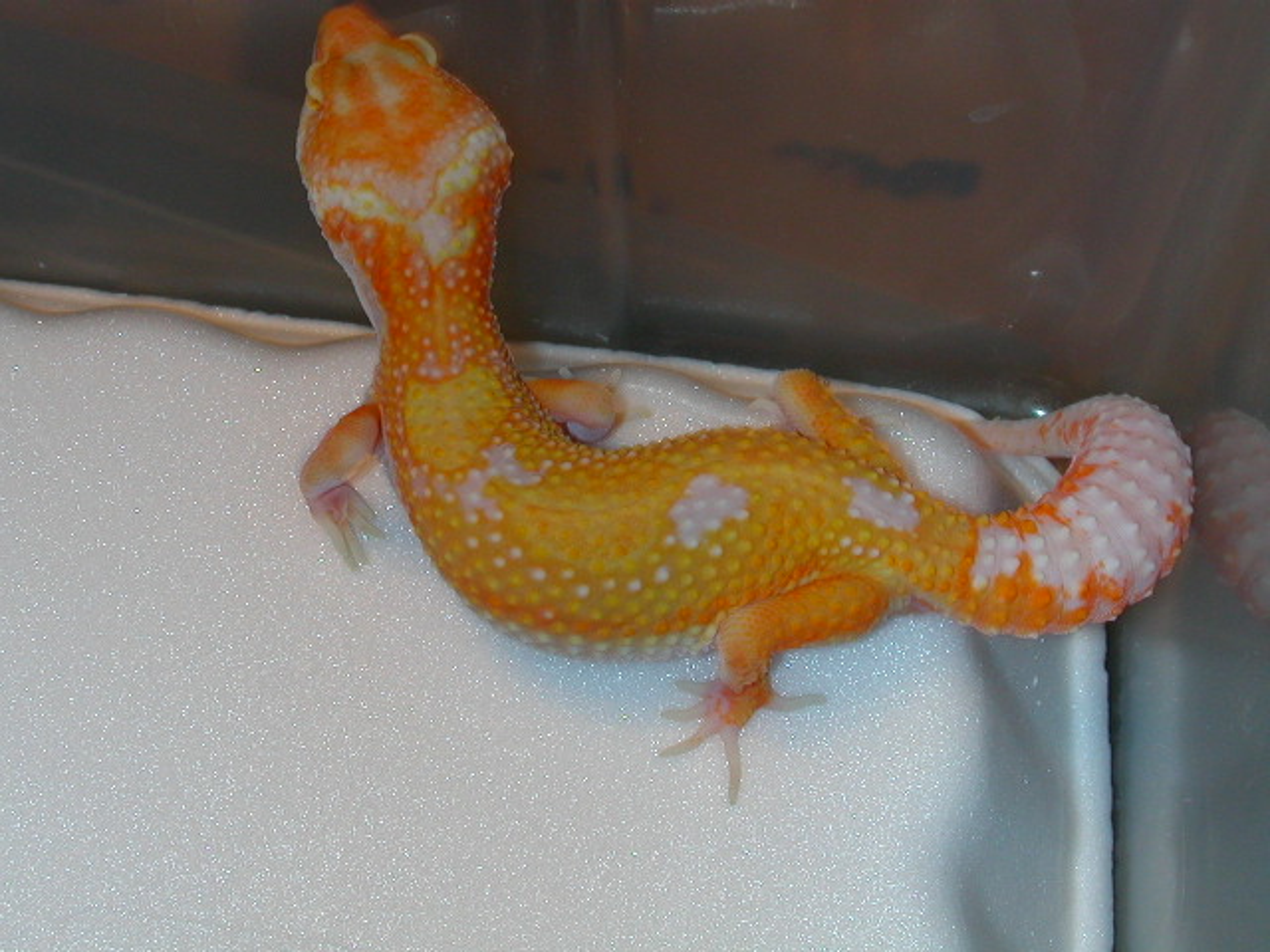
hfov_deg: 30.3
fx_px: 2348
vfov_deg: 22.9
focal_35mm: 64
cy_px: 476
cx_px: 635
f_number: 5.9
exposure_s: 1/30
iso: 100
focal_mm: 9.7
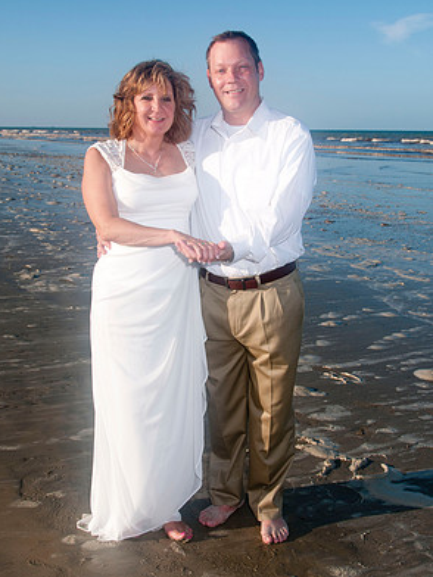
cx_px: 214
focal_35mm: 43
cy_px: 259
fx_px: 717
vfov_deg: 43.8
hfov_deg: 33.6
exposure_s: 1/250
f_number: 11
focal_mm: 26
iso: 100
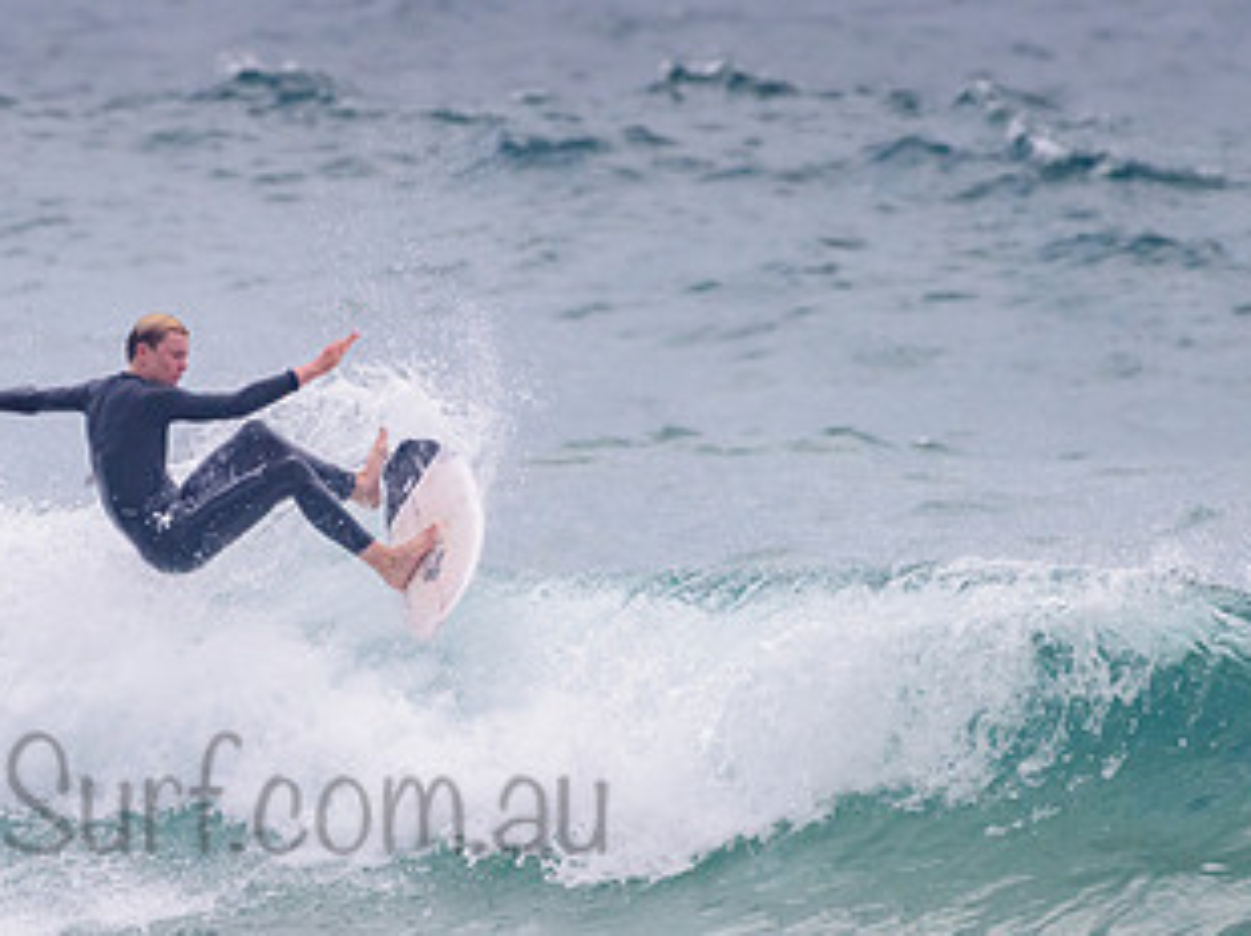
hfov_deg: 1.8
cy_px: 584
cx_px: 446
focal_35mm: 1103
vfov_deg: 1.3
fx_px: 39831
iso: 720
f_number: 5.6
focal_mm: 500
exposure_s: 1/2000
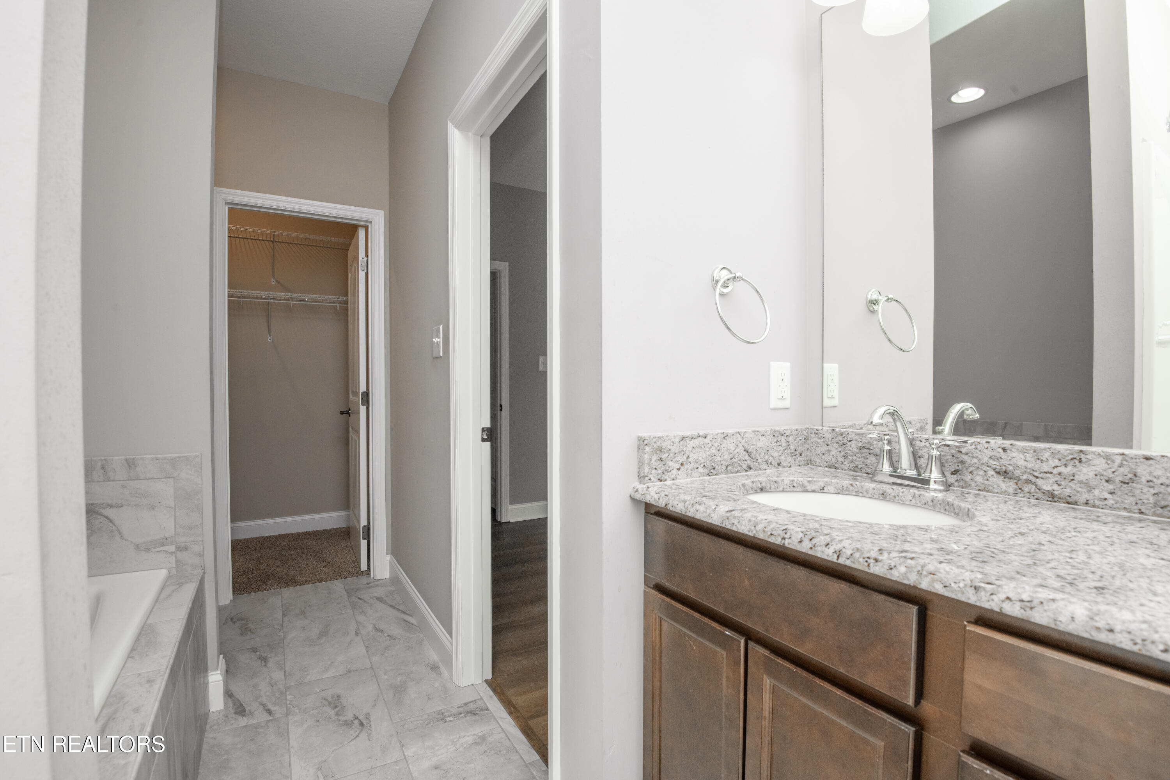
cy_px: 390
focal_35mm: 16
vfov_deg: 73.7
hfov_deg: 96.7
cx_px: 585
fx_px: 520
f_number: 10
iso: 400
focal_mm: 16
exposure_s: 1/60
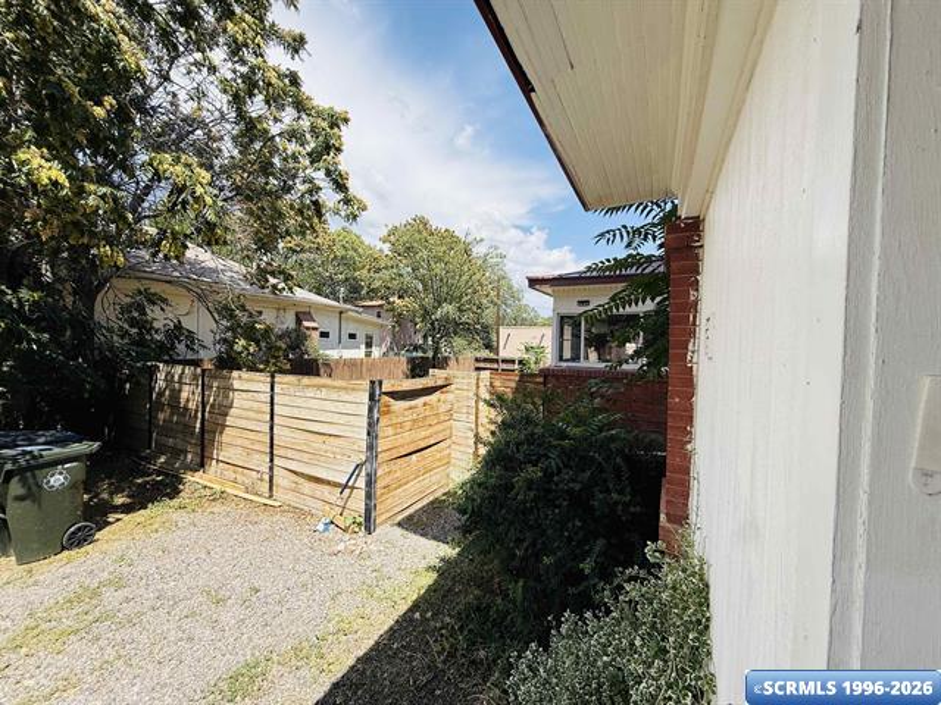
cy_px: 352
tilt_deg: -0.9
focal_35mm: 14
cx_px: 470
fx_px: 381
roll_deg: -3.3
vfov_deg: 85.7
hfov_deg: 102.1
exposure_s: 1/1368
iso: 50
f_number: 2.2
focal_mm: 2.22
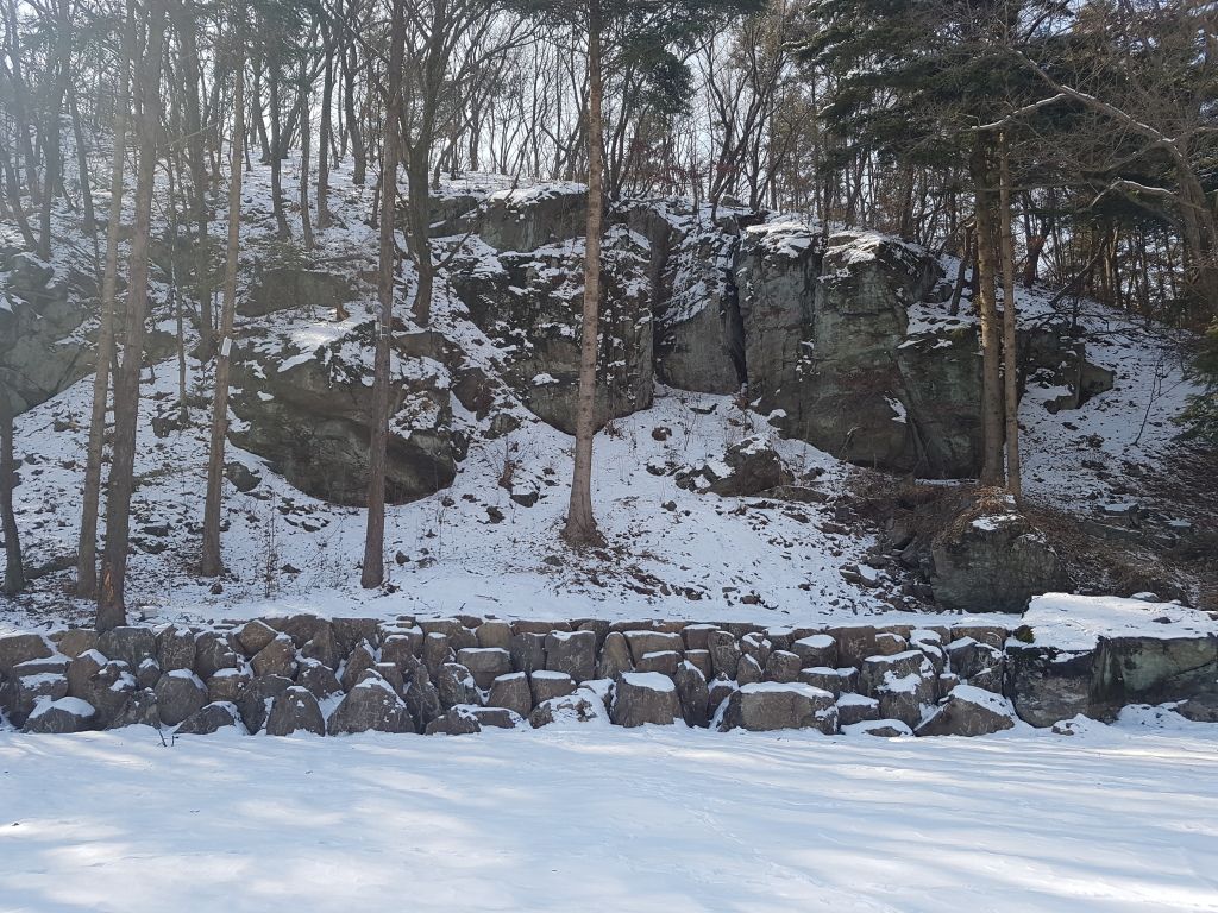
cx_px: 609
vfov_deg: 53.1
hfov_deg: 67.3
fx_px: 915
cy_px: 456
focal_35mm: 26
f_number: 1.7
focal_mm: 4.2
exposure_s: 1/888
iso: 50
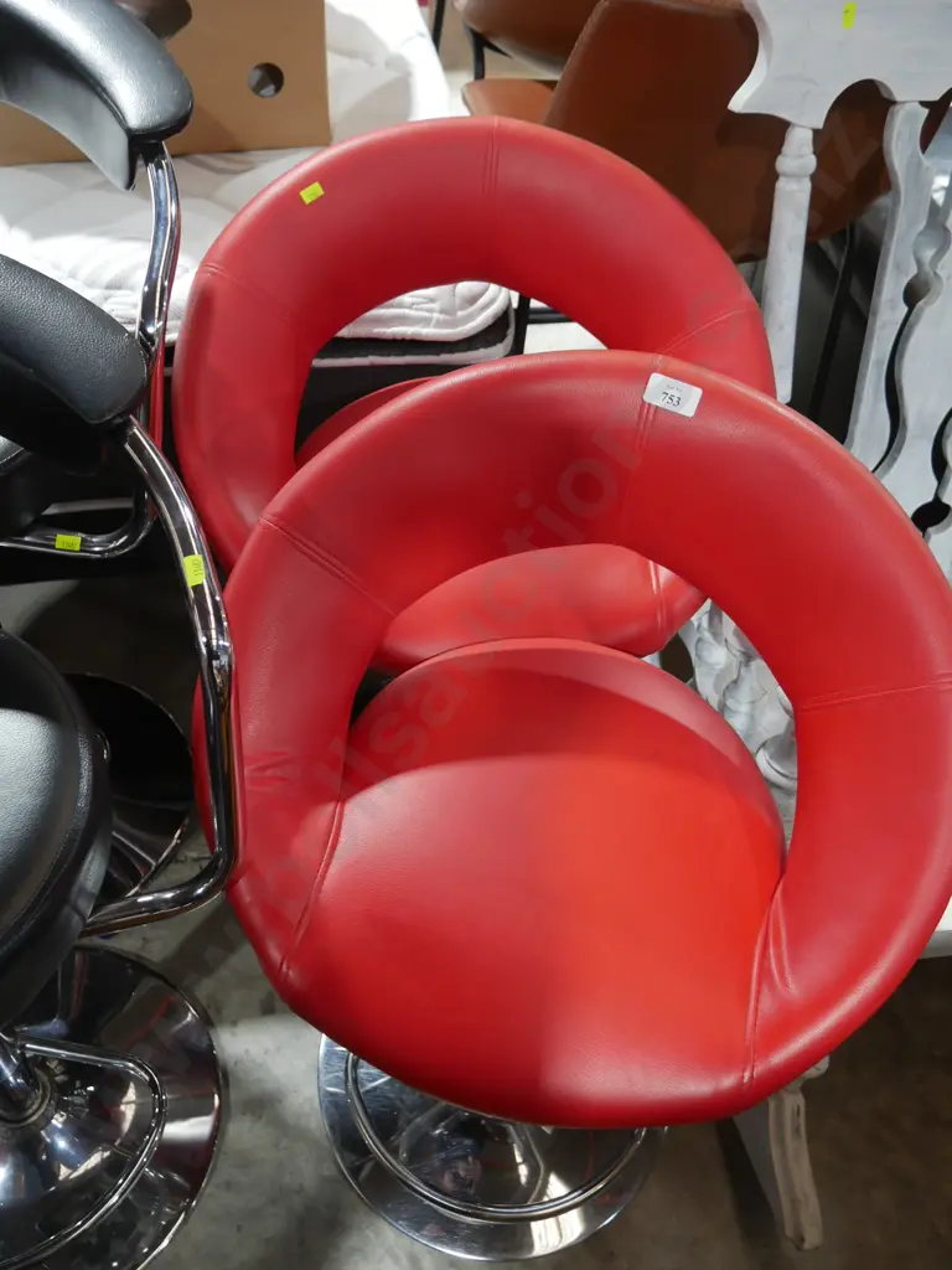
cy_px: 635
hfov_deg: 46.8
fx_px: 1100
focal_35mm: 30
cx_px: 476
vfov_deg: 60.0
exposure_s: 1/60
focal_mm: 15
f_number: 3.6
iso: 800
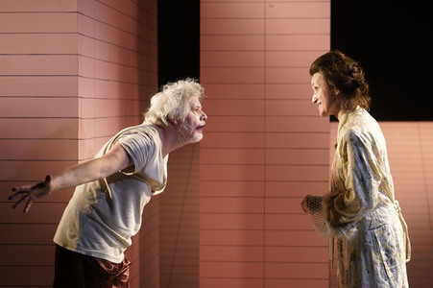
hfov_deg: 23.9
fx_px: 1022
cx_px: 216
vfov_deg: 16.0
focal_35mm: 85
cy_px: 144
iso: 1600
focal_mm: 85
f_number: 2.8
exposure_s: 1/80
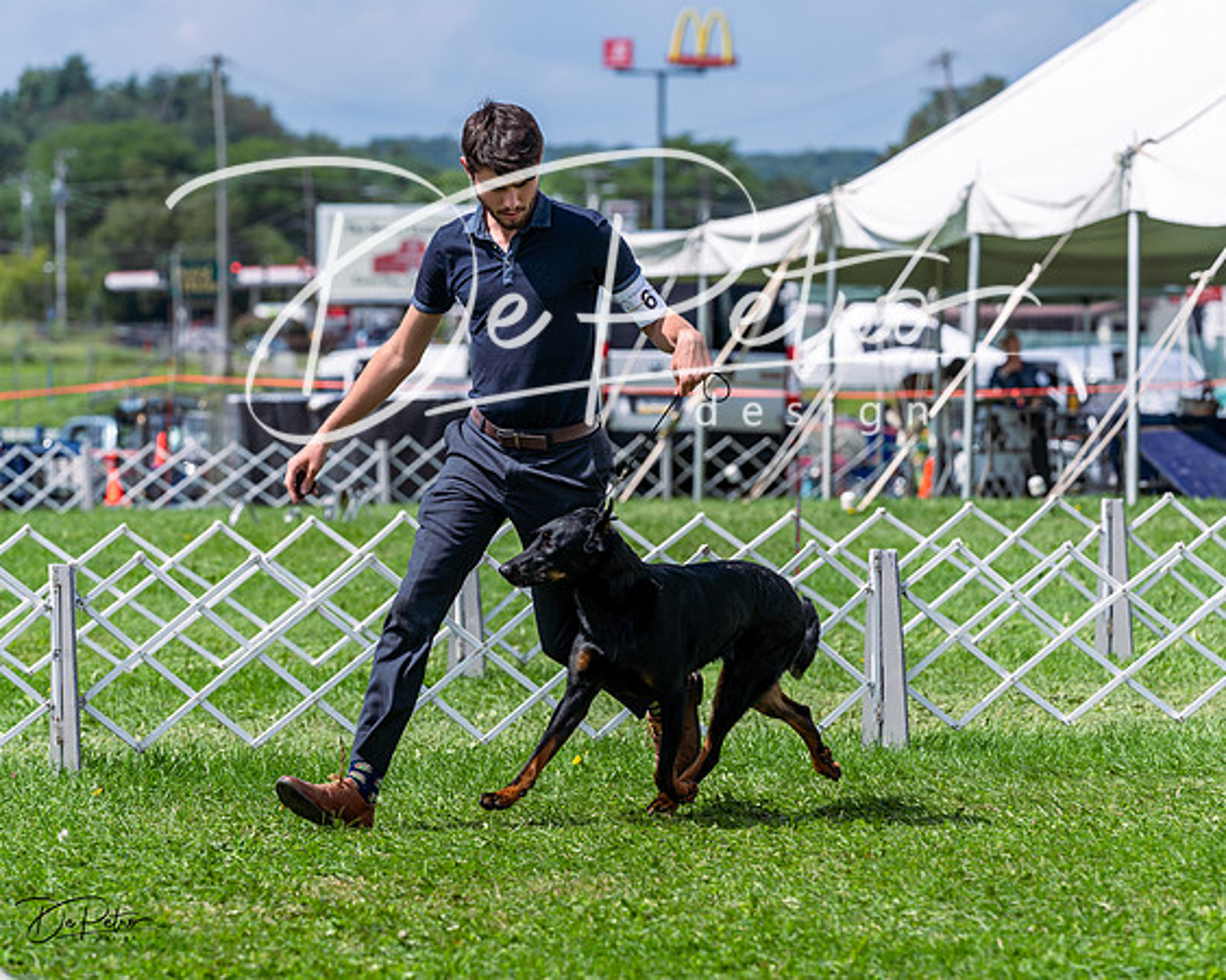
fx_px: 6291
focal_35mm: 173
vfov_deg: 8.9
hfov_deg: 11.1
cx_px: 613
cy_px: 490
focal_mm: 154
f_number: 5
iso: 100
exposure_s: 1/1000
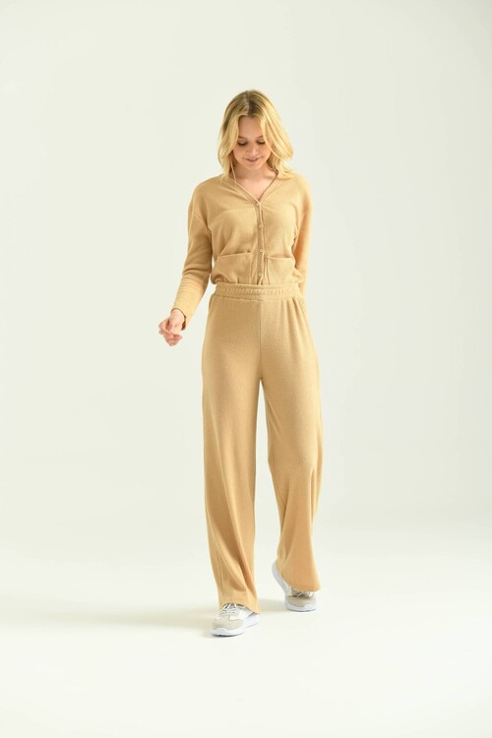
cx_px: 246
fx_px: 1640
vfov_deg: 25.4
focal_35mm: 80
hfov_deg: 17.1
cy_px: 369
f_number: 5.6
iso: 125
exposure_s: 1/160
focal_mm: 80
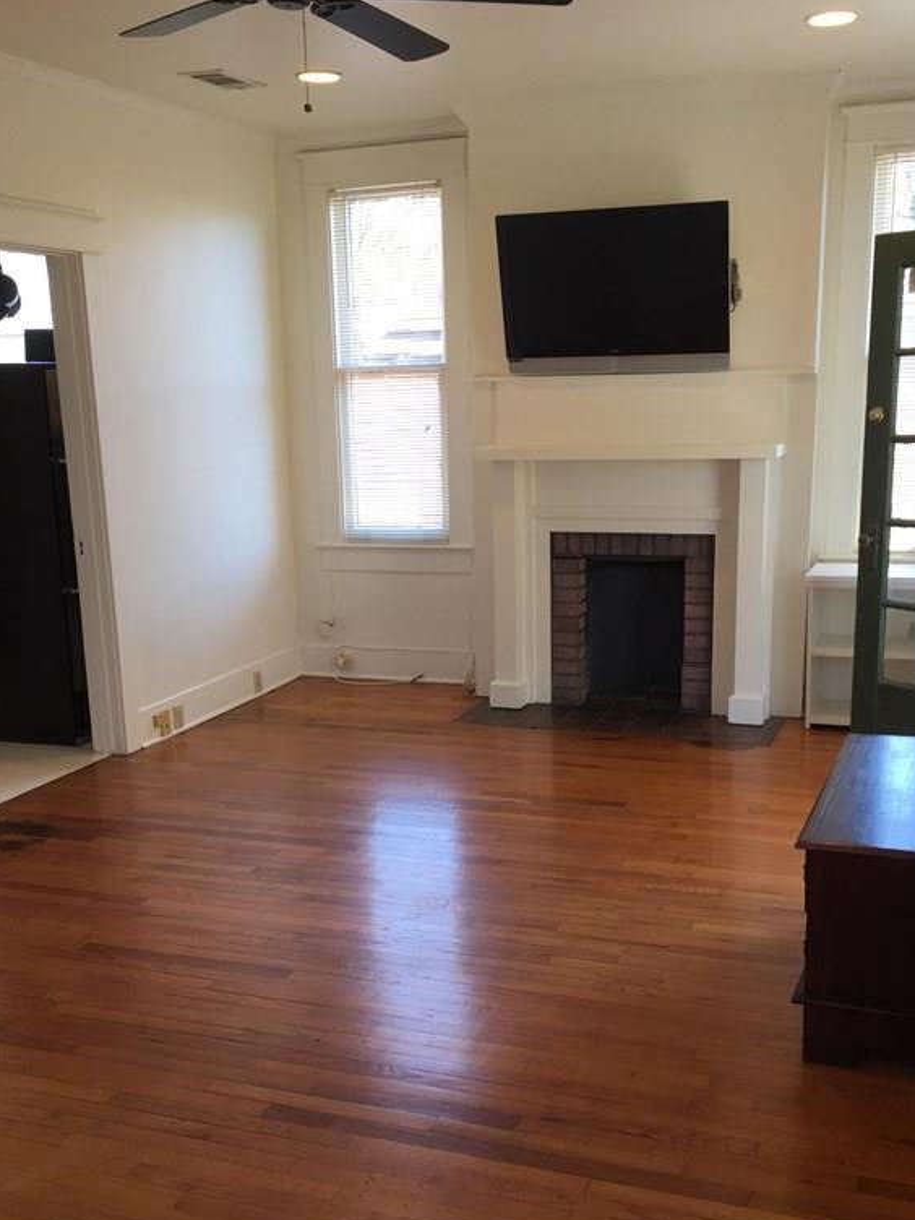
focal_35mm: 37
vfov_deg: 50.0
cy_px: 698
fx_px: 1304
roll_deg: +0.8
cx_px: 501
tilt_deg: -13.9
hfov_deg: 38.6
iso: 40
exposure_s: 1/60
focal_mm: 4.15
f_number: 2.2
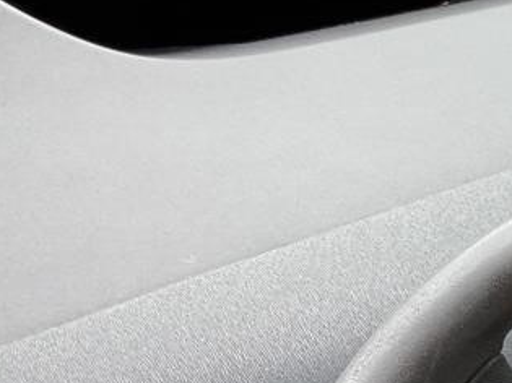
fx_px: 1745
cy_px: 484
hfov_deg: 15.8
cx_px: 684
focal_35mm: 118
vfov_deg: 12.2
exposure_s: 1/120
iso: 50
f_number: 1.8
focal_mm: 3
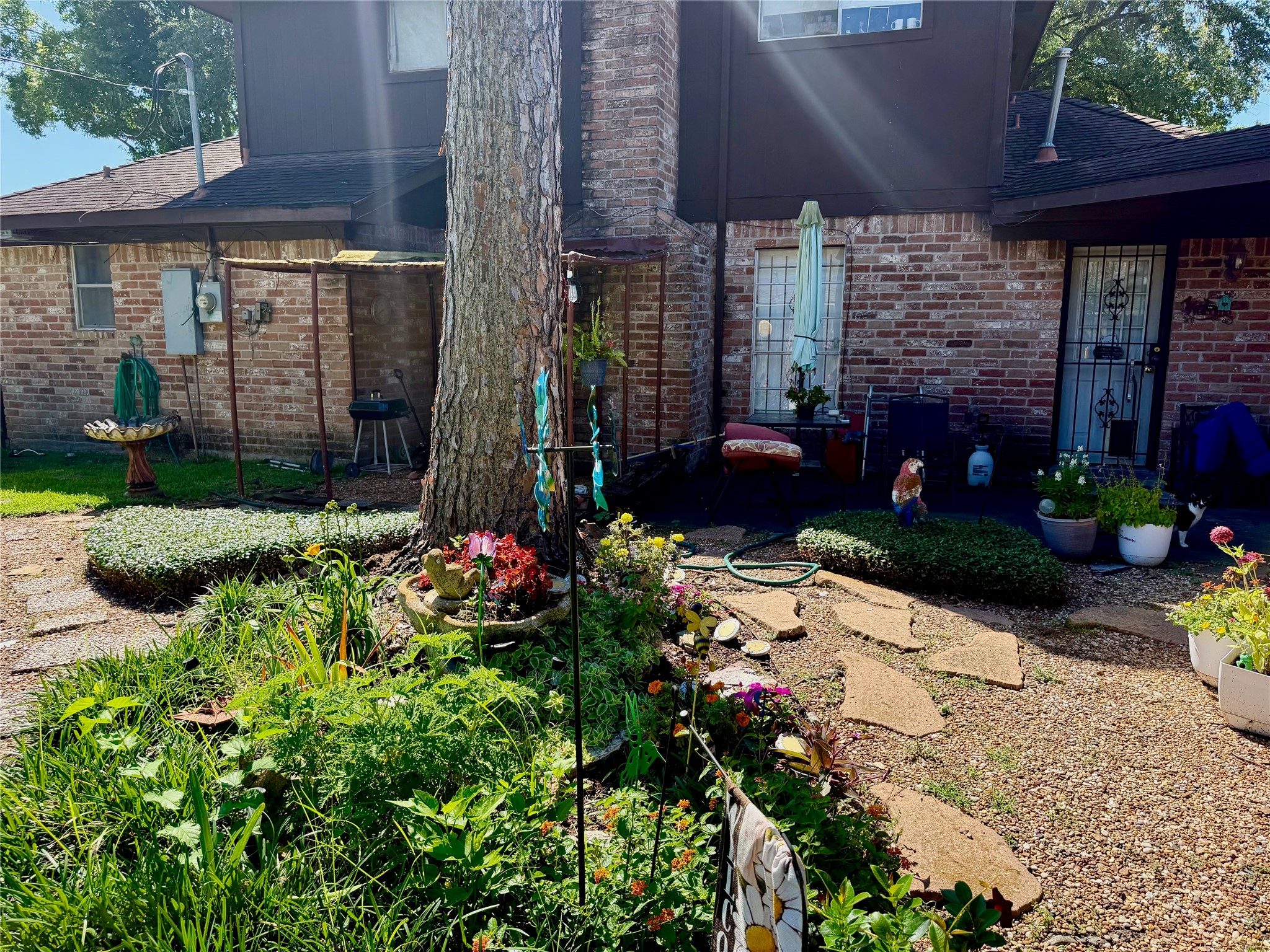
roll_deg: +0.1
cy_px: 476
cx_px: 635
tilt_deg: -9.0
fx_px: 881
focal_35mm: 24
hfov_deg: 71.6
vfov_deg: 56.8
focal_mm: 6.76
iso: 80
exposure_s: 1/1522
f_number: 1.78
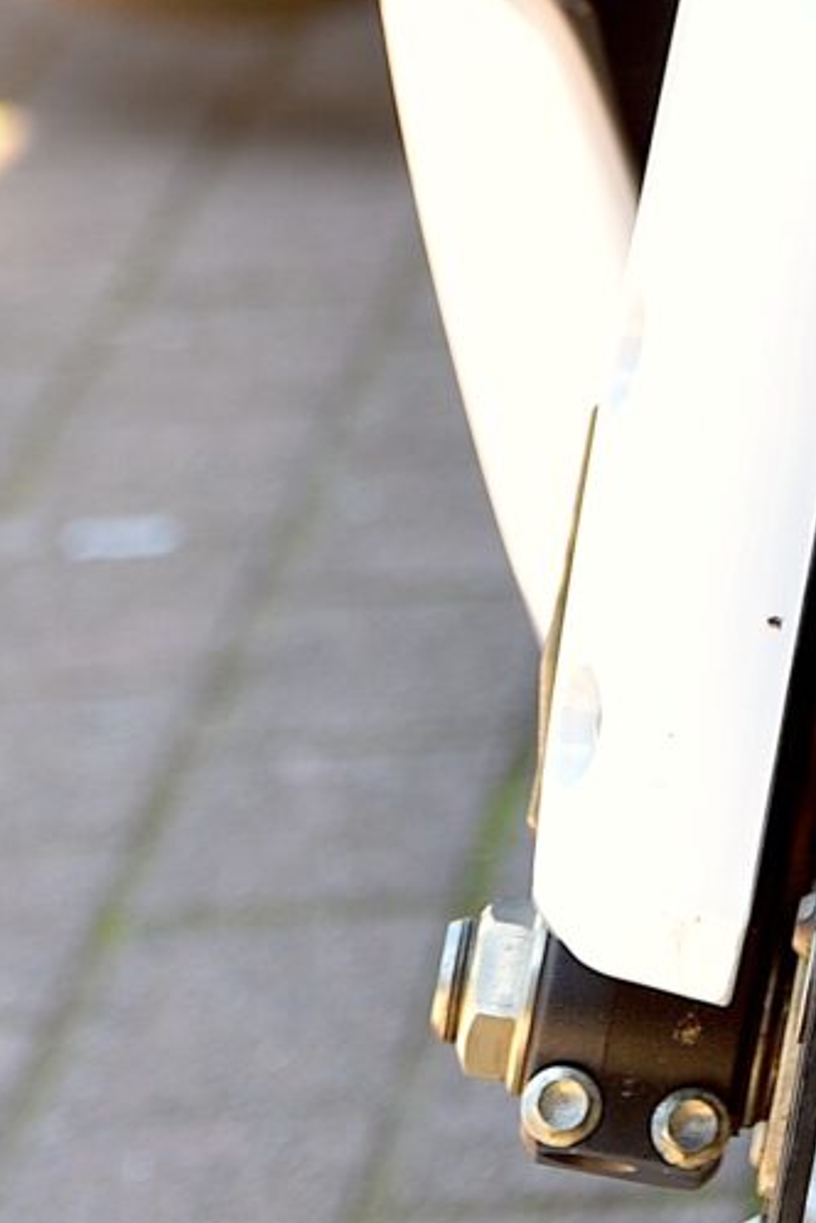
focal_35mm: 360
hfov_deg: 3.8
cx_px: 1660
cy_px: -567
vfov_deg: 5.7
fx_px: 12239
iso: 100
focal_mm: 70
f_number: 4
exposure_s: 1/60
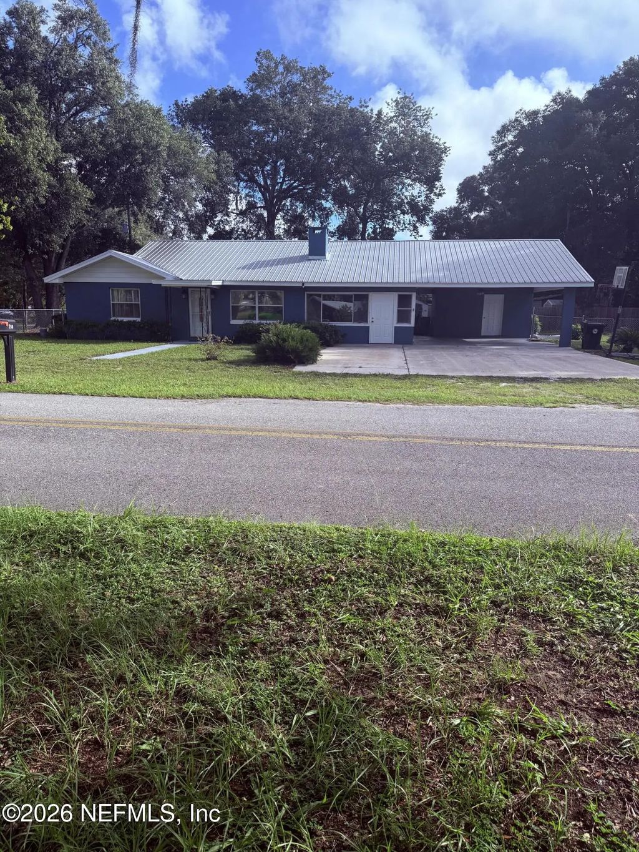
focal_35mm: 24
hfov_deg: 56.8
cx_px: 320
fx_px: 591
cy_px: 426
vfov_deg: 71.6
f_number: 1.78
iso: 100
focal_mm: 6.76
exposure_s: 1/3279
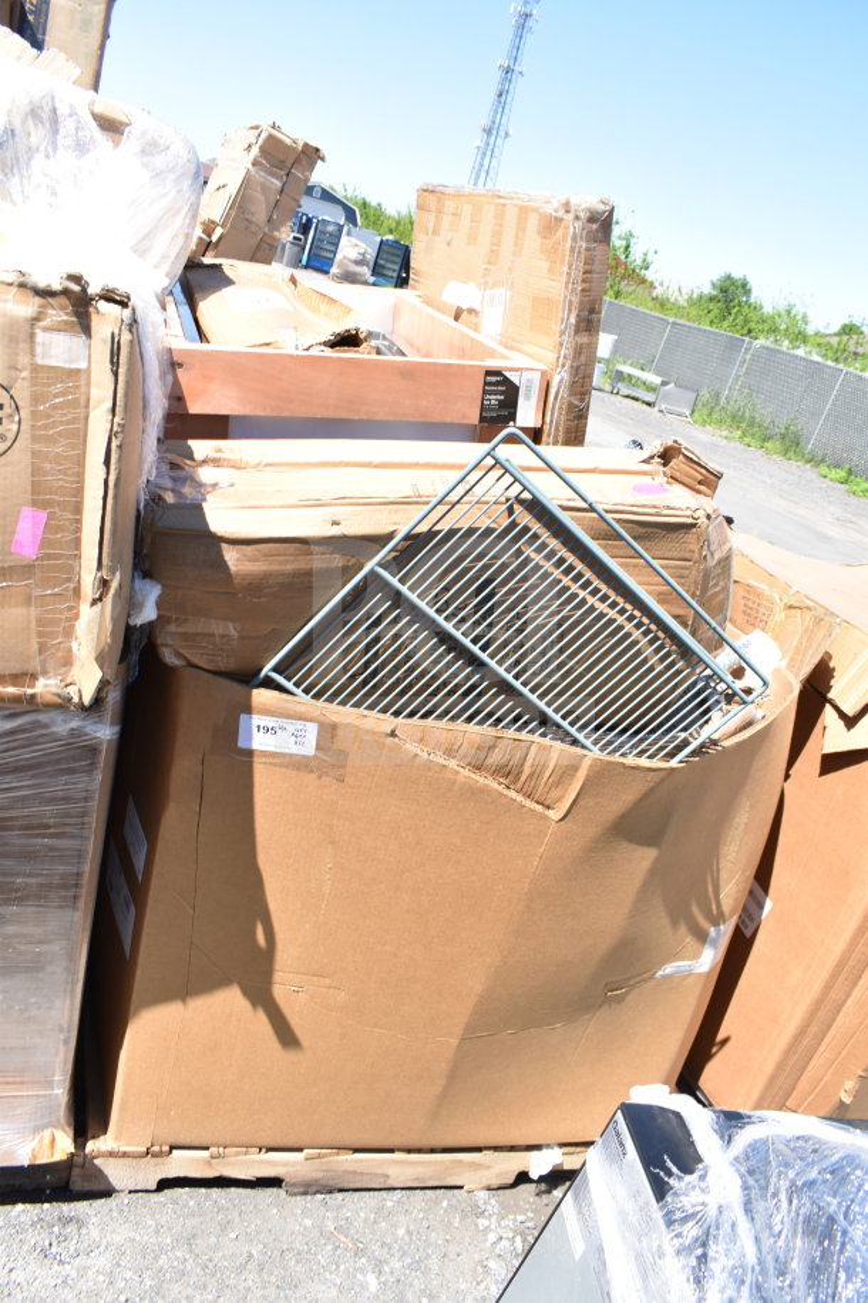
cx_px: 434
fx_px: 976
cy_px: 652
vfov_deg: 67.4
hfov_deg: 47.9
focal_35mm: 27
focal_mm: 18
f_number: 7.1
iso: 200
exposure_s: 1/200
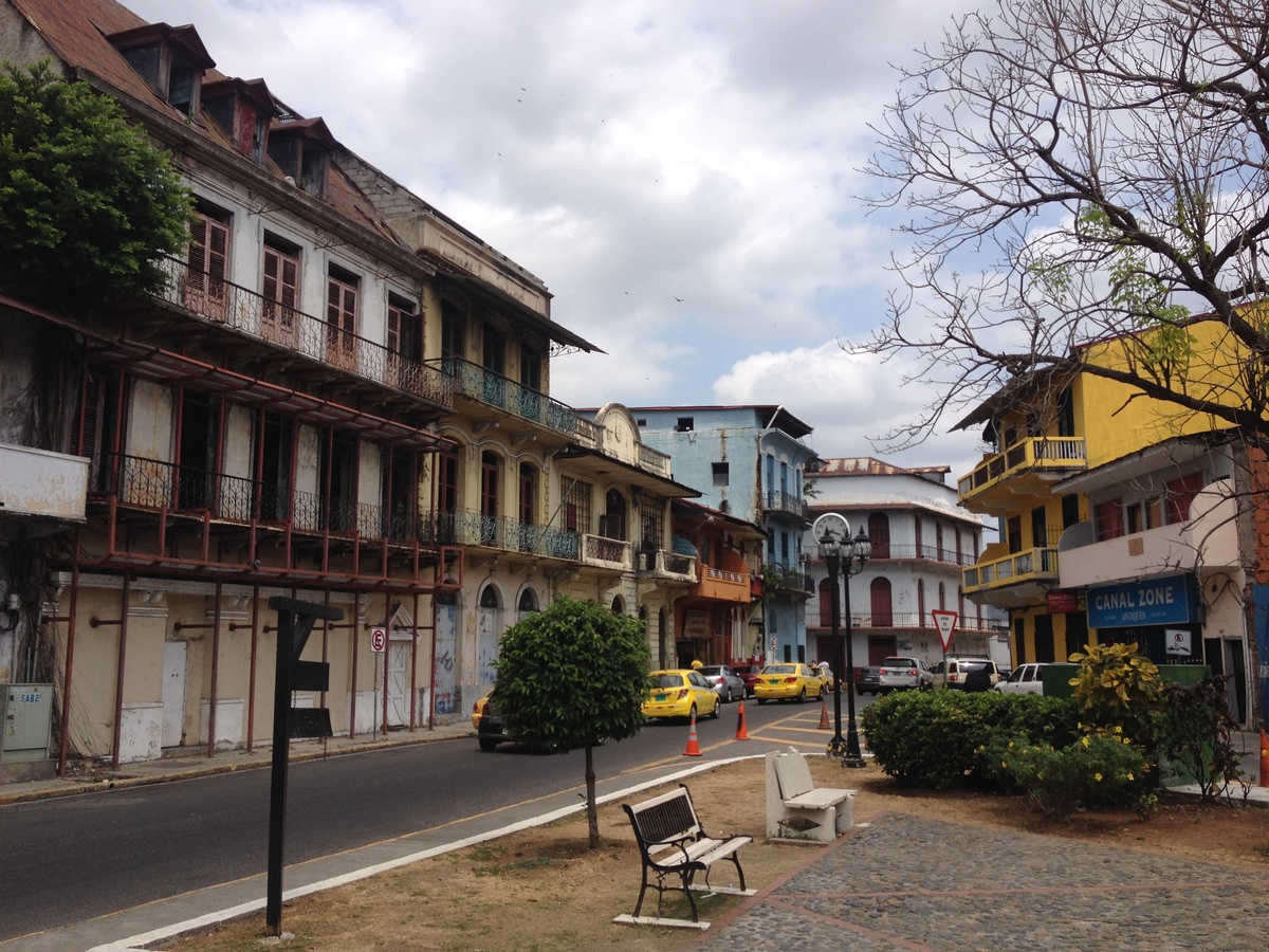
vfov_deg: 40.7
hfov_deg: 52.6
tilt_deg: +5.0
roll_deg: +0.5
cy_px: 476
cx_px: 634
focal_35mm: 35
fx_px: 1283
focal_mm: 4.28
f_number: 2.4
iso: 50
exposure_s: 1/2304
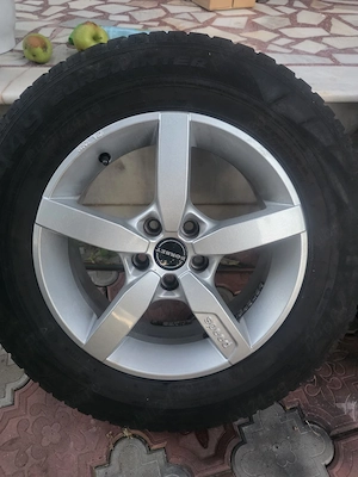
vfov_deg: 73.9
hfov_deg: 58.9
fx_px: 317
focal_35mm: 23
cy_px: 238
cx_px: 179
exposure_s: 1/101
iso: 1000
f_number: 1.7
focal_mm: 6.3
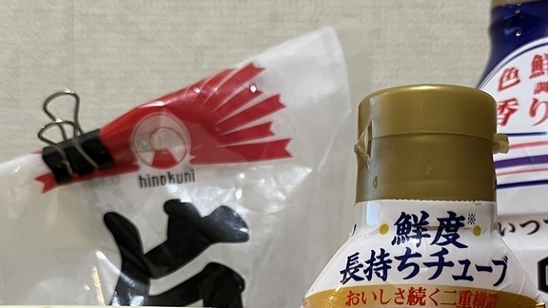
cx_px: 313
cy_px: 376
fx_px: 857
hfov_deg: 35.4
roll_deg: +0.0
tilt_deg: -5.0
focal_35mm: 59
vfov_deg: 19.2
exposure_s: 1/50
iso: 400
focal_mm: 5.1
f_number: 1.6
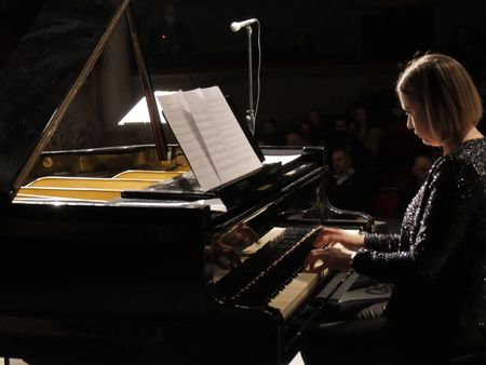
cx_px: 243
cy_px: 182
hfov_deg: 24.4
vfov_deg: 18.5
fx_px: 1124
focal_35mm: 80
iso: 3200
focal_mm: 40
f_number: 4.7
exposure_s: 1/40
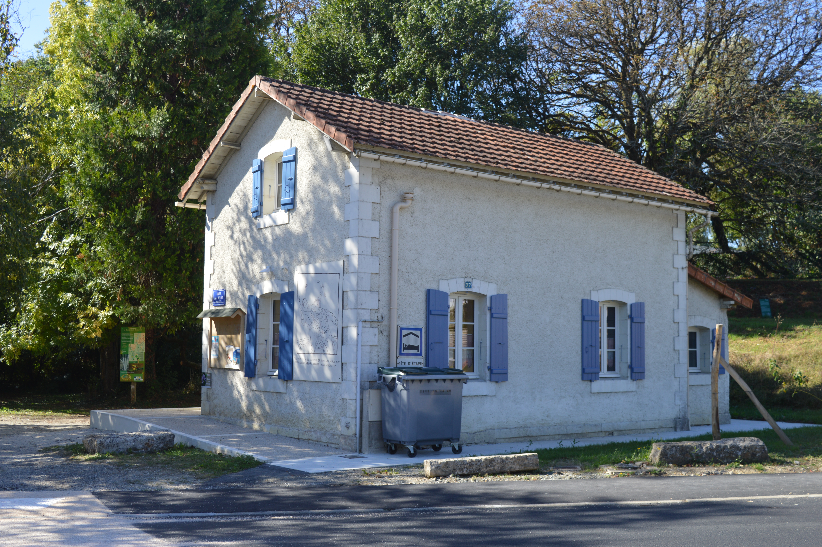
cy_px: 274
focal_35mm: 42
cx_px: 411
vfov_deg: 31.8
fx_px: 958
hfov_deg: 46.4
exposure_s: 1/160
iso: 100
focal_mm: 28
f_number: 6.3
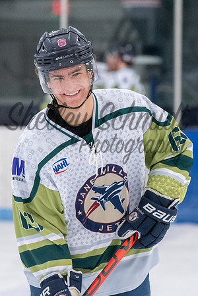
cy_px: 148
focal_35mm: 304
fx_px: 2506
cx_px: 40
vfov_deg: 6.8
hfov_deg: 4.5
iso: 2000
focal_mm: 135
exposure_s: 1/800
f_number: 3.5
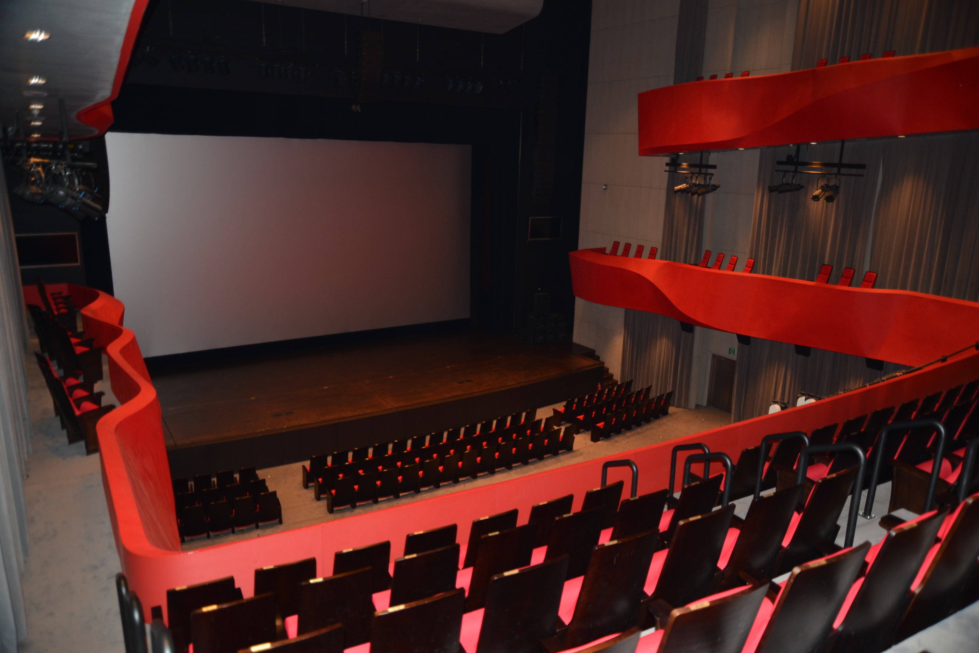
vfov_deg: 53.2
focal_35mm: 24
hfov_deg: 73.7
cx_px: 490
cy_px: 326
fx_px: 653
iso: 800
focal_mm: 24
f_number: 3.5
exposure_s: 1/60
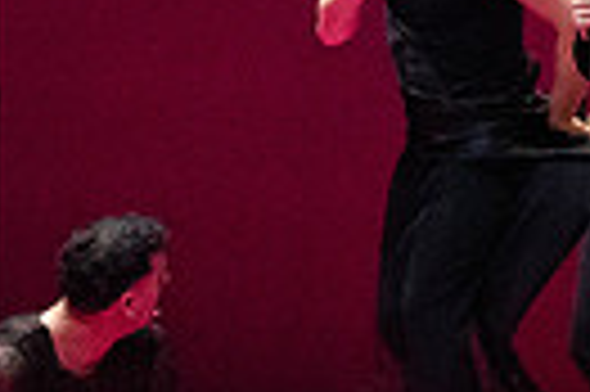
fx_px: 17301
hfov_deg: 2.0
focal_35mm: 1057
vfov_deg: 1.3
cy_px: -56
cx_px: 959
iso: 25600
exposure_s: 1/400
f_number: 10
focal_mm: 238
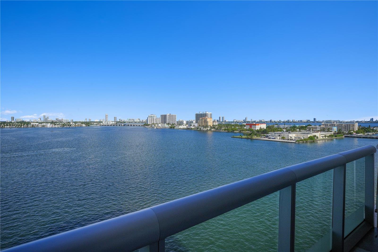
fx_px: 210
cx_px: 189
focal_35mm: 20
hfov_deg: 84.0
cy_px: 126
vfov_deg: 61.9
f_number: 11
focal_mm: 20
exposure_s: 1/1000
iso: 250
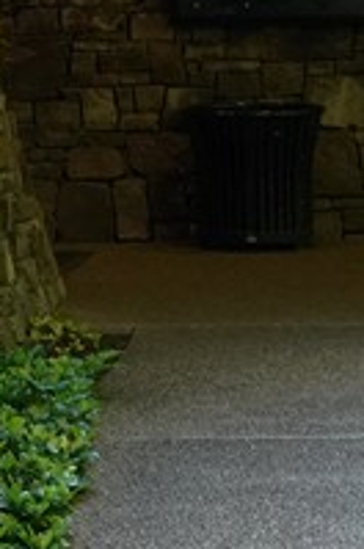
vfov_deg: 7.3
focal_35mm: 282
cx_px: 80
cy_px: 110
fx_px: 4292
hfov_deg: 4.9
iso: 1250
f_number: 8
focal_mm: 28
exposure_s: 1/100
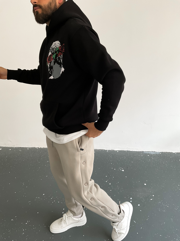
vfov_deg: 61.7
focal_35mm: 29
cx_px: 90
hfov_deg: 48.2
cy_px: 120
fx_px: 201
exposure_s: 1/120
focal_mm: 3
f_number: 1.8
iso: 40
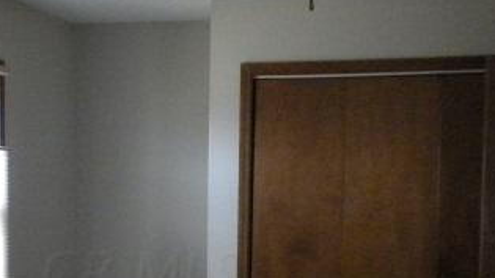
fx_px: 1076
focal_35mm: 82
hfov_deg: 25.7
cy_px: 272
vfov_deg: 14.5
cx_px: 140
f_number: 3.5
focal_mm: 6.6
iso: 800
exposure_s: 1/114
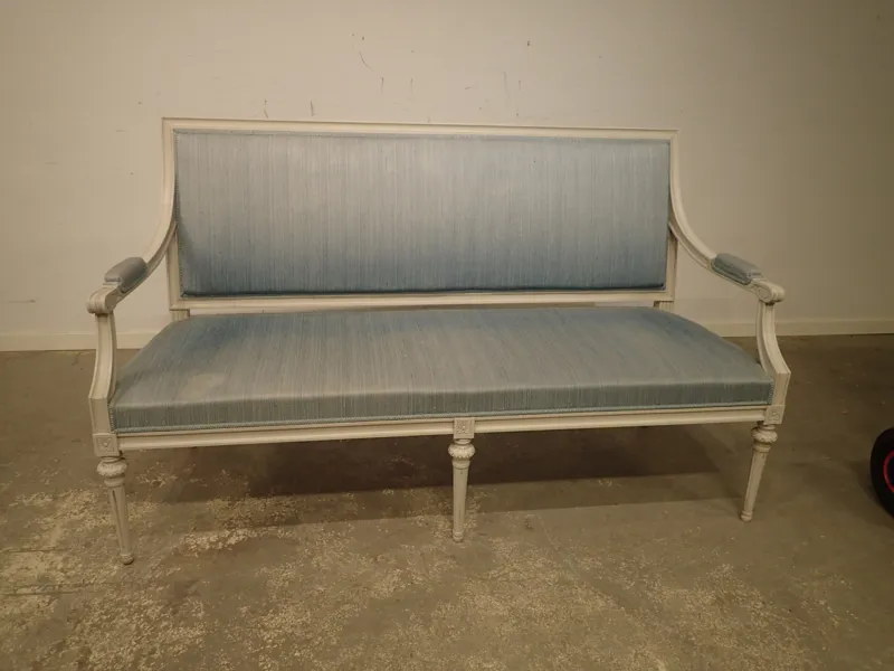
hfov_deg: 69.4
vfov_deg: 54.9
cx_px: 447
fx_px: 646
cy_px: 336
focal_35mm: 25
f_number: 2
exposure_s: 1/40
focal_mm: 4.5
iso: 200
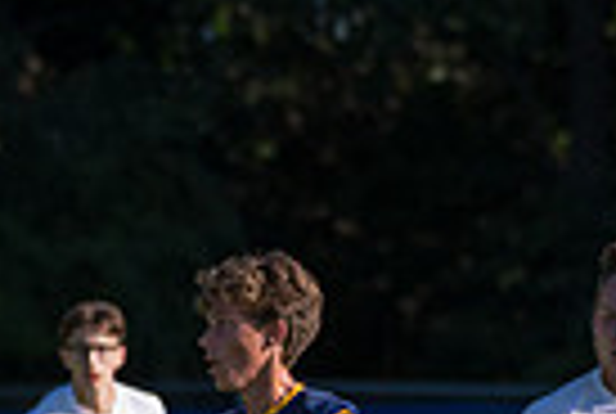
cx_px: 315
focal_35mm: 928
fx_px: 15914
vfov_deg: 1.5
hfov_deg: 2.2
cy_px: 614
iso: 320
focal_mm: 220
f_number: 5.6
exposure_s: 1/2000
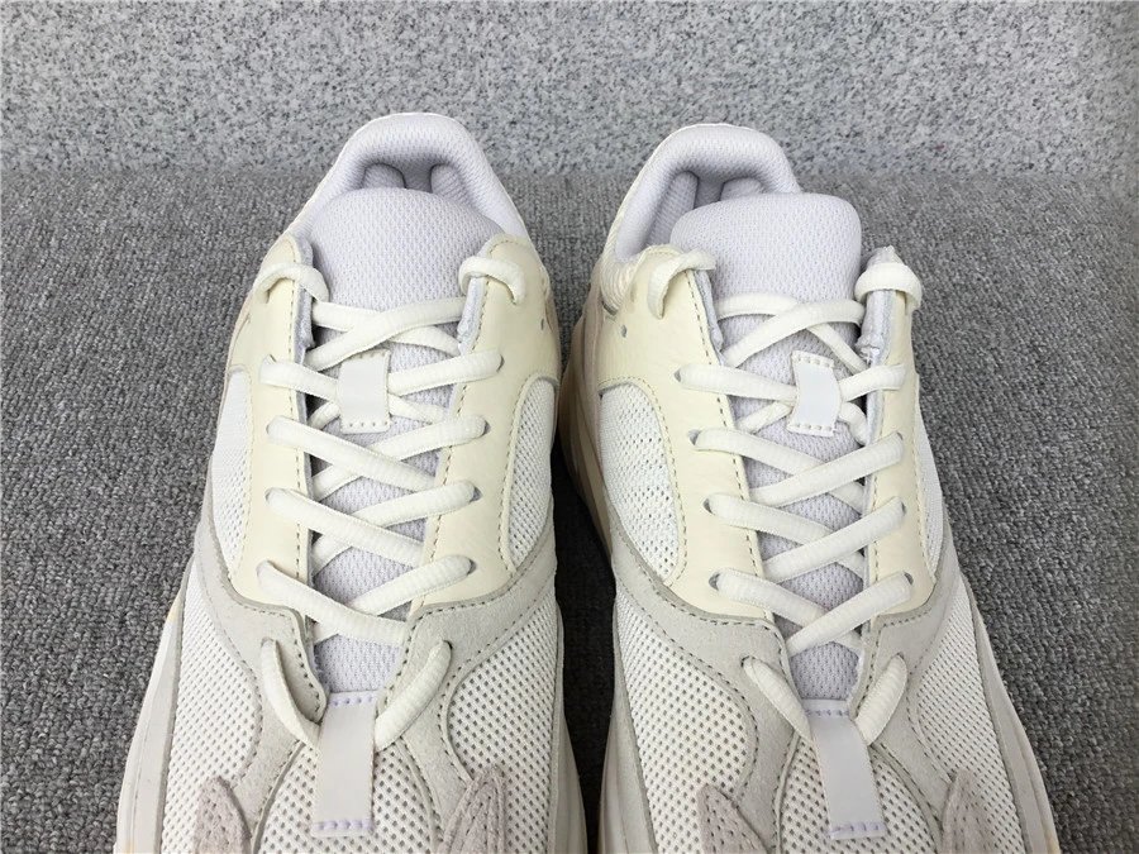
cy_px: 427
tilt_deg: -43.9
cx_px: 570
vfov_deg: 45.4
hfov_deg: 58.4
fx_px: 1020
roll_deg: -2.9
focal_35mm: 31
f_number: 2.4
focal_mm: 3.3
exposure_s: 1/142
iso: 25
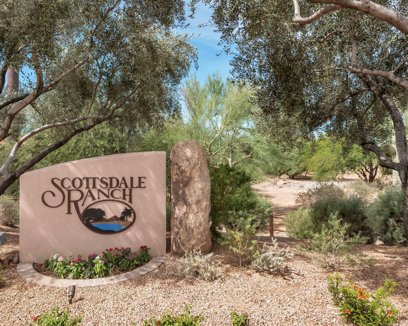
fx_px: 254
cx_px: 171
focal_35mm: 21
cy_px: 159
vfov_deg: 65.5
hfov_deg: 77.0
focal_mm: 17
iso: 400
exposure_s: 1/400
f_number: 10
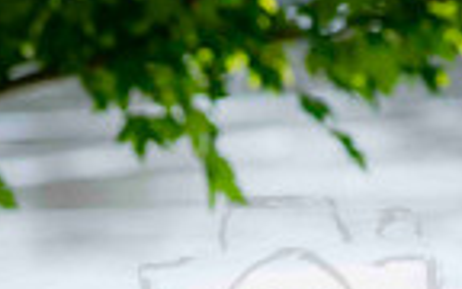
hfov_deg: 4.9
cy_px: 623
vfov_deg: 3.0
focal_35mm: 429
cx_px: 302
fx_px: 5402
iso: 400
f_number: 8
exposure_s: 1/320
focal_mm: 135
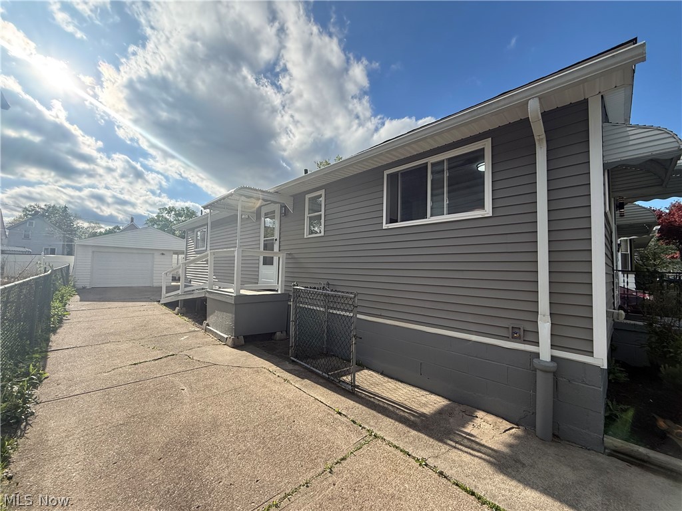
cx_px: 341
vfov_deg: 85.7
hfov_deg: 102.1
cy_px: 256
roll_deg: -1.0
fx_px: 276
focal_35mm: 14
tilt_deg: +3.9
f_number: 2.2
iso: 64
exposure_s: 1/1848
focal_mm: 2.22
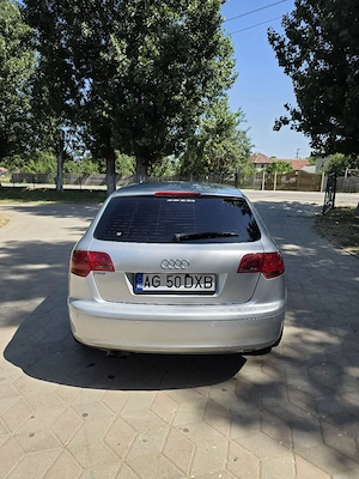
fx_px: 318
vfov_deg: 73.9
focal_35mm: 23
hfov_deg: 58.9
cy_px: 240
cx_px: 180
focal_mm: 6.3
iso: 80
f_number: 1.7
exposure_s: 1/3333
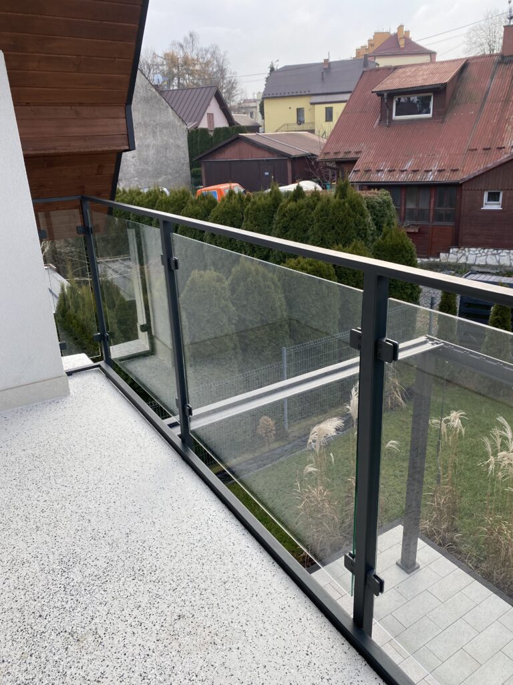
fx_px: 514
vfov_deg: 67.3
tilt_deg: -20.6
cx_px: 256
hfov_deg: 53.1
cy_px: 342
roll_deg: +3.1
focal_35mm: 26
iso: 32
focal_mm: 4.25
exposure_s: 1/248
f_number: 1.8
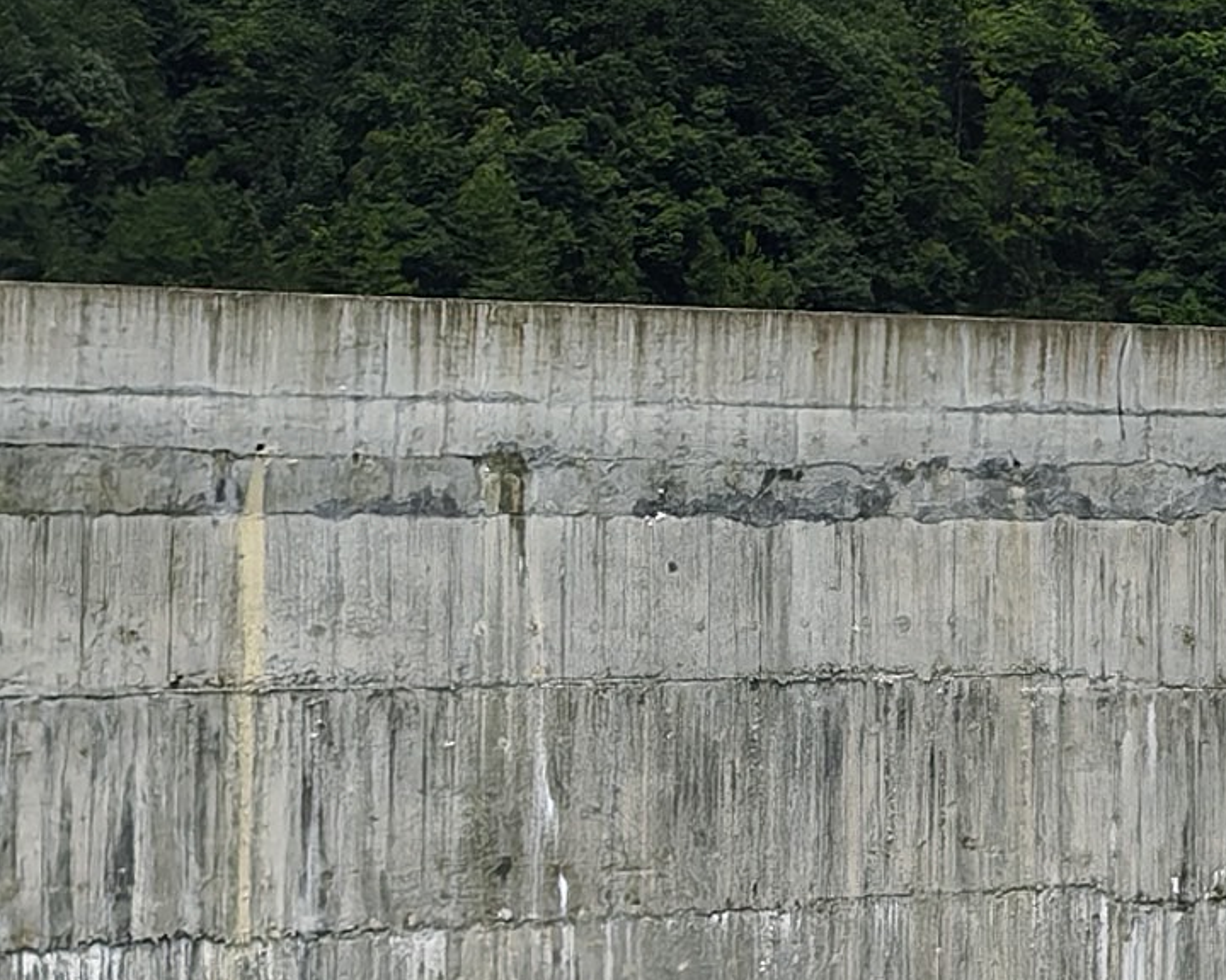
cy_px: -5
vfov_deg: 10.2
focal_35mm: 150
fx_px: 5443
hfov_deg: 12.0
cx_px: 2096
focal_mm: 5.52
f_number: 1.9
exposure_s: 1/4049
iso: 50
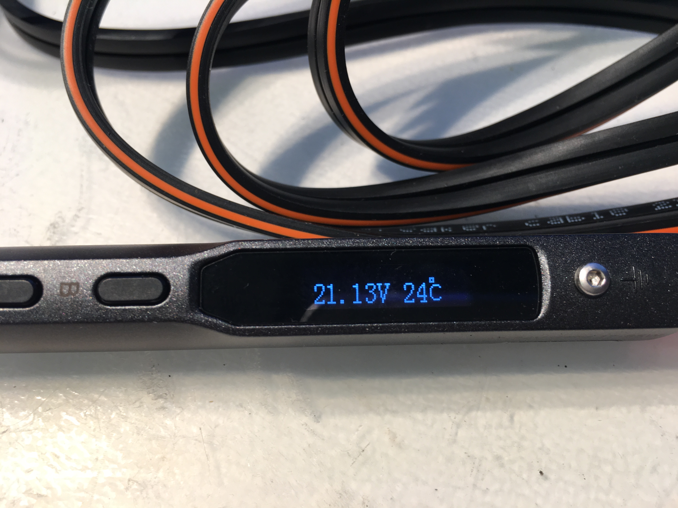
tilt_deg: -60.2
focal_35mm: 29
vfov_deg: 48.2
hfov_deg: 61.7
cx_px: 339
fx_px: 568
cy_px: 254
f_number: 2.2
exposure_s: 1/50
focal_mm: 4.15
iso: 32
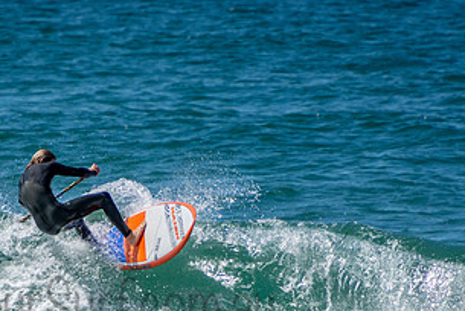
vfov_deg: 1.2
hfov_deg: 1.8
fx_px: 14752
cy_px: 287
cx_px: 113
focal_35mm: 1141
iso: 280
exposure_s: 1/2000
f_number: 5.6
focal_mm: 400
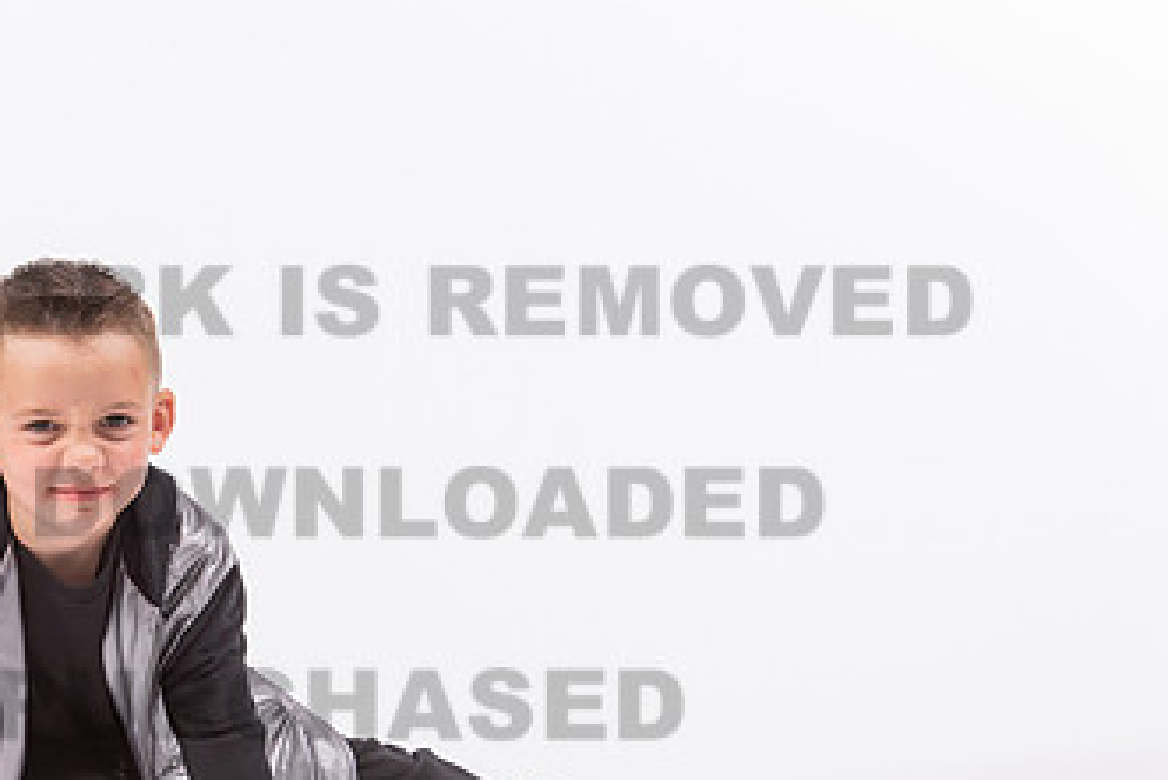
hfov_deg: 9.9
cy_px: 574
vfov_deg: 6.6
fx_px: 6751
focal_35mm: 208
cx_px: 240
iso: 250
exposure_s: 1/160
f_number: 11
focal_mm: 116
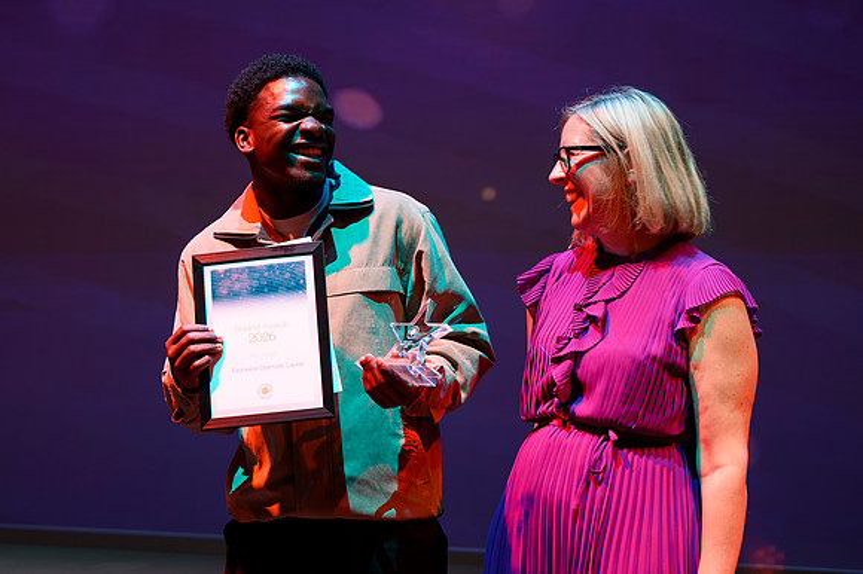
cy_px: 320
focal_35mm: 79
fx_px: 1892
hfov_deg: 25.7
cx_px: 386
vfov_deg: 17.3
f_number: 2.8
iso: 1600
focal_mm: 70
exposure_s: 1/125
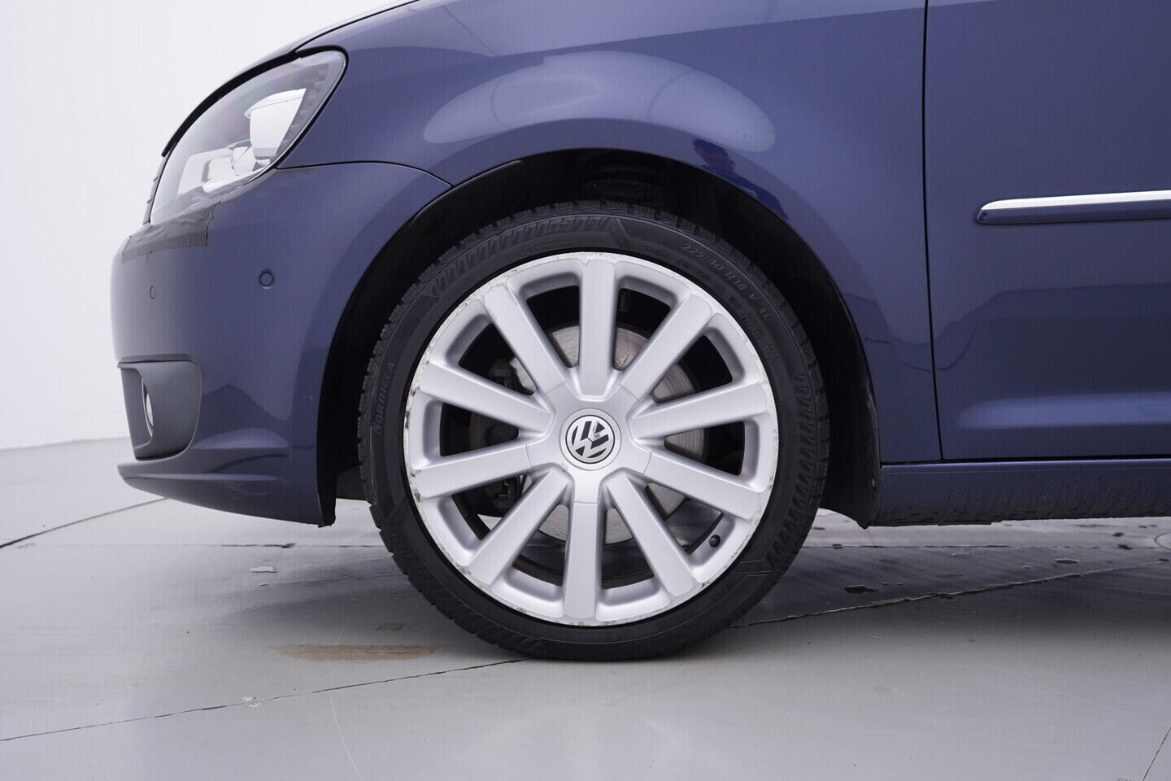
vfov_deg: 36.9
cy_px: 390
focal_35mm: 36
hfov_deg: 53.1
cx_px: 586
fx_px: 1171
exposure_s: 1/60
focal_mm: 24
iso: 125
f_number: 3.5
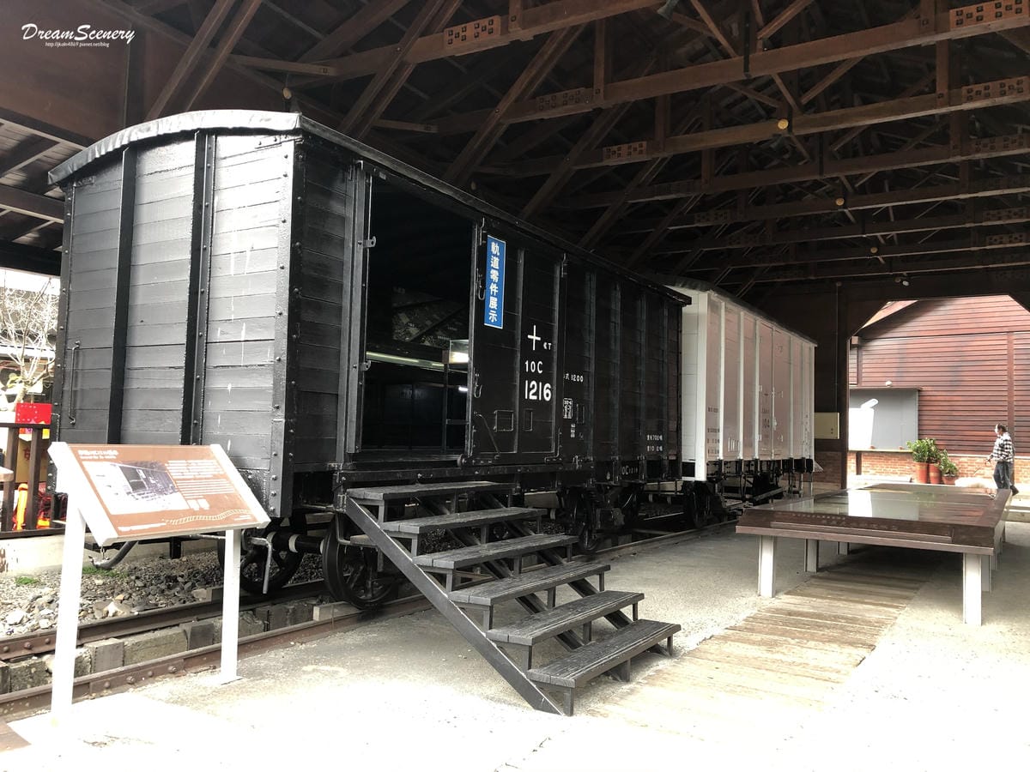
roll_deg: -1.9
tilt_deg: +2.7
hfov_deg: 63.4
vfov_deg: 49.7
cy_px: 386
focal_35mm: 28
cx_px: 515
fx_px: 833
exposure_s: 1/30
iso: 32
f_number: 1.8
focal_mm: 3.99
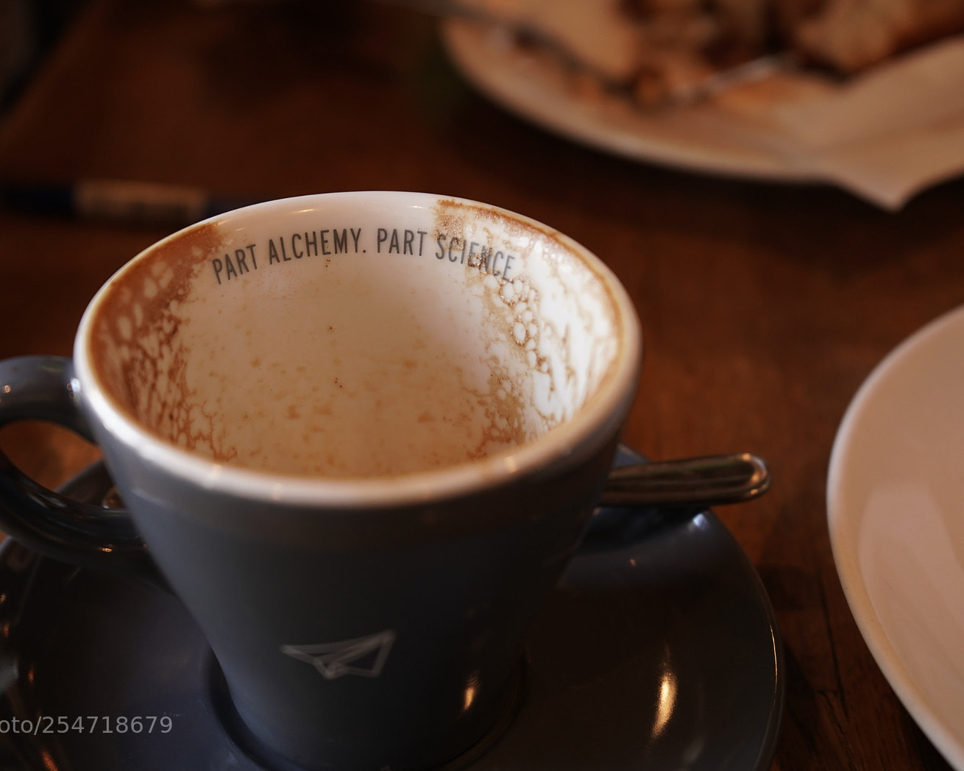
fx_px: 1341
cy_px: 391
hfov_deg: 39.3
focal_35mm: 47
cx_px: 376
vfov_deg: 32.1
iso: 800
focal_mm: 41
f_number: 4.5
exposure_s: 1/60
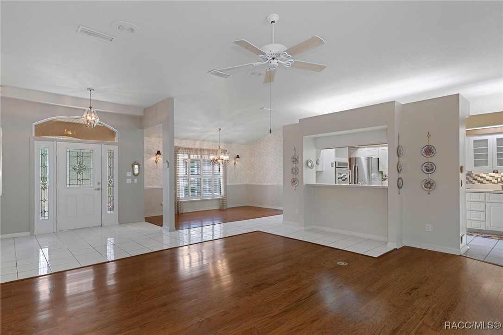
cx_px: 252
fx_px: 251
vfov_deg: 67.3
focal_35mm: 18
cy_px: 168
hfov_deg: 90.0
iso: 320
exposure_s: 1
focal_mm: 12
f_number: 8
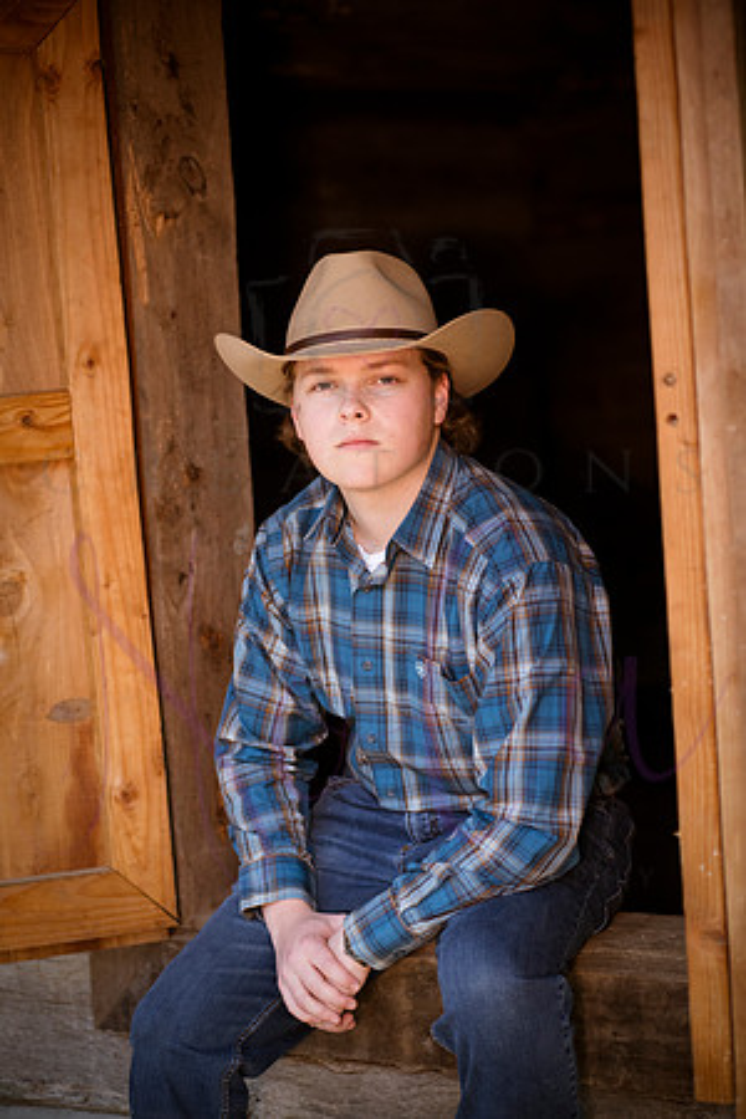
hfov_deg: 17.1
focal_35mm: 80
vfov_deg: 25.4
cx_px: 373
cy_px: 560
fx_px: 2486
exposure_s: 1/250
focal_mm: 80
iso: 800
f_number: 4
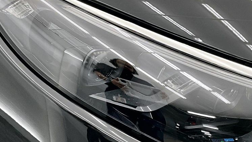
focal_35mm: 68
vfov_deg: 17.7
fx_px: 454
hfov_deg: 30.8
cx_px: 162
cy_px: 91
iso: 160
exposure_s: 1/60
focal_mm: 3
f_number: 1.8
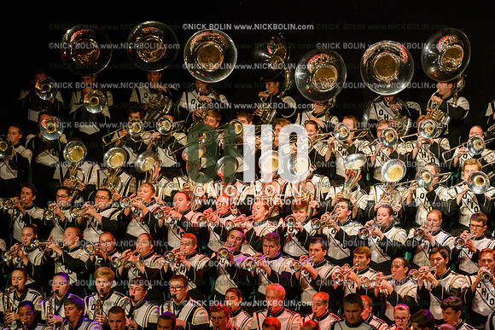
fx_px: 2751
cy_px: 165
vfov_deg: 6.9
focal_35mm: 200
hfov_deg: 10.3
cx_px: 248
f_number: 4
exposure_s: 1/500
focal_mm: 200
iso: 5000
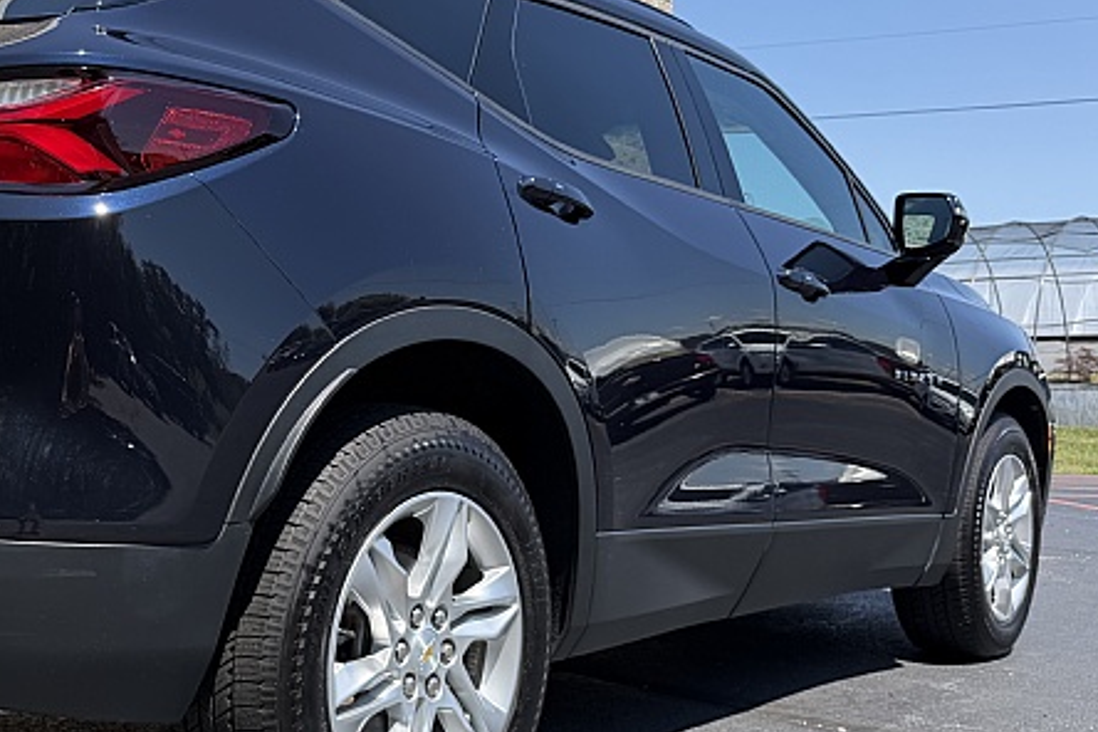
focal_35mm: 45
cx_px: 215
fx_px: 1372
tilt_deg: +2.7
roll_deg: +0.6
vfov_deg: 29.9
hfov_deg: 41.7
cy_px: 336
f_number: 1.78
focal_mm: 6.76
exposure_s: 1/2299
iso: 80
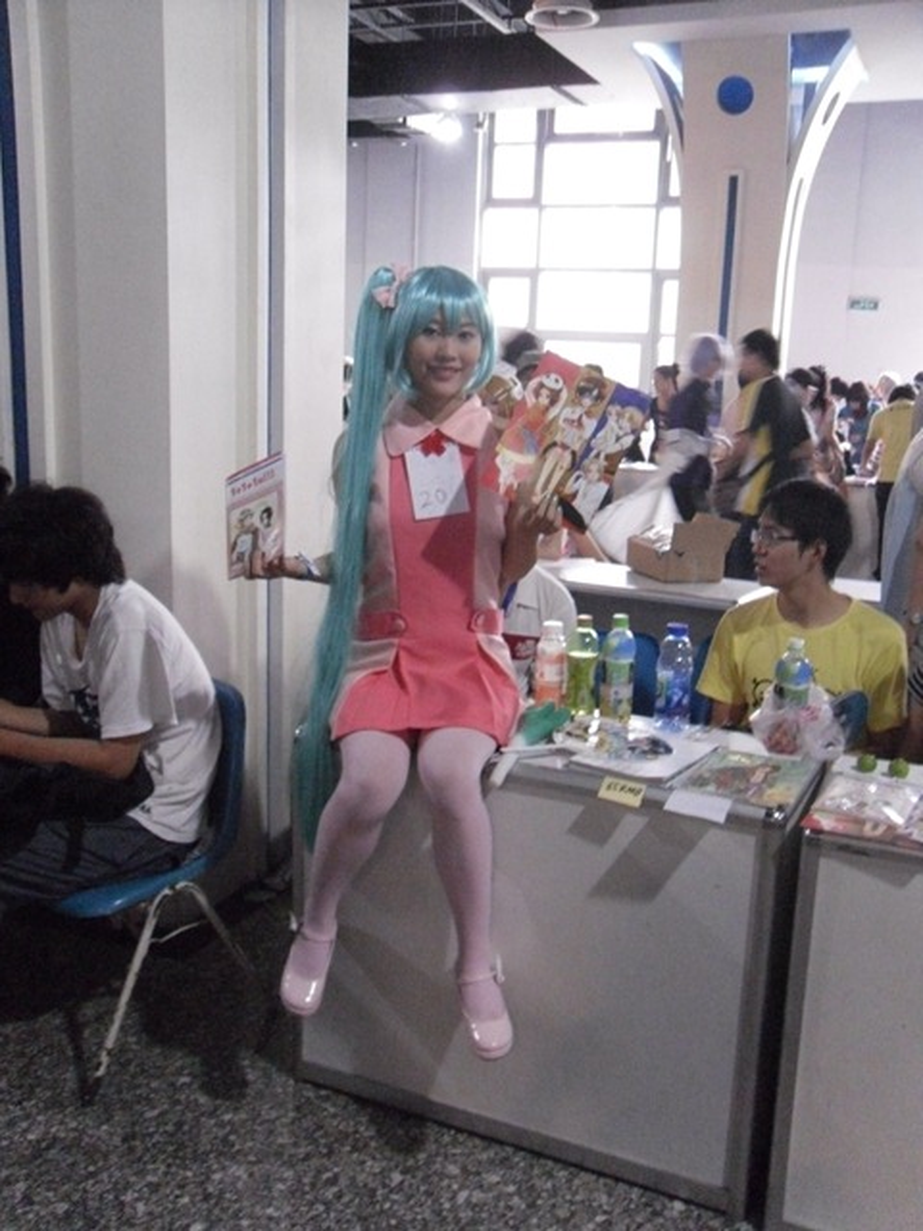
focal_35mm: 45
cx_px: 462
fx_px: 1600
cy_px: 616
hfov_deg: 32.2
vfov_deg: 42.1
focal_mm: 6.3
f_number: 3.5
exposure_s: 1/15
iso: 800
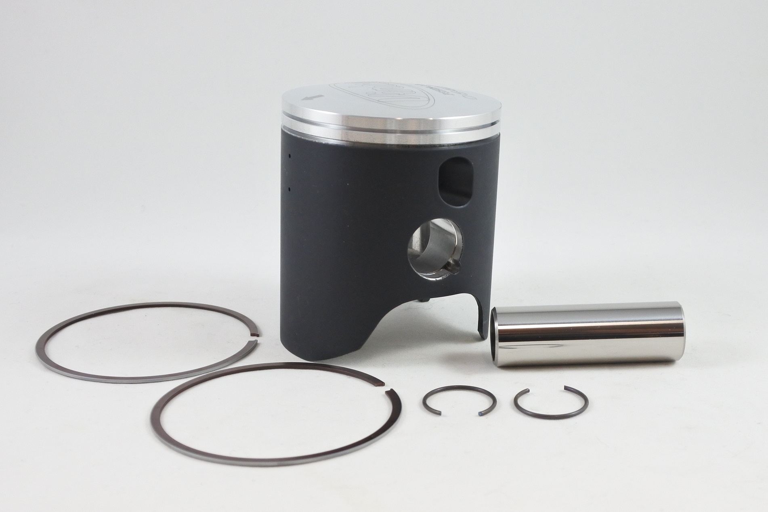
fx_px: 875
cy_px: 256
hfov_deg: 47.4
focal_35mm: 41
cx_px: 384
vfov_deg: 32.6
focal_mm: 15.3
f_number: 4.2
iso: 500
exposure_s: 1/125
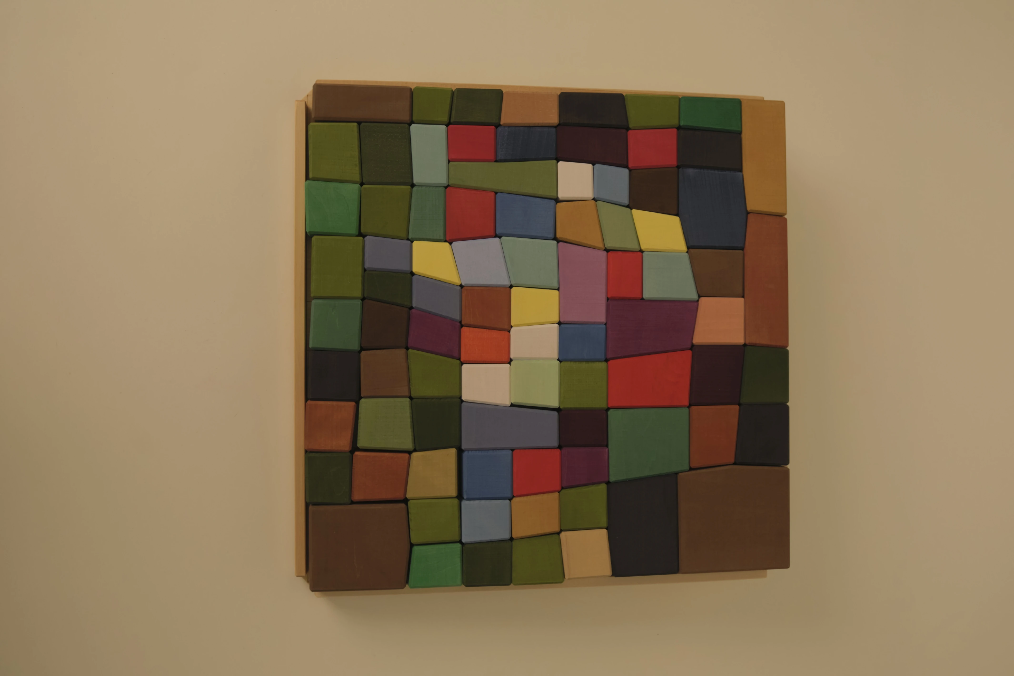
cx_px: 507
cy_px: 338
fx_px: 986
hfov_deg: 54.4
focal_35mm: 35
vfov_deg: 37.9
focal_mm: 23
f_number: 6.4
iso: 800
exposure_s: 1/250
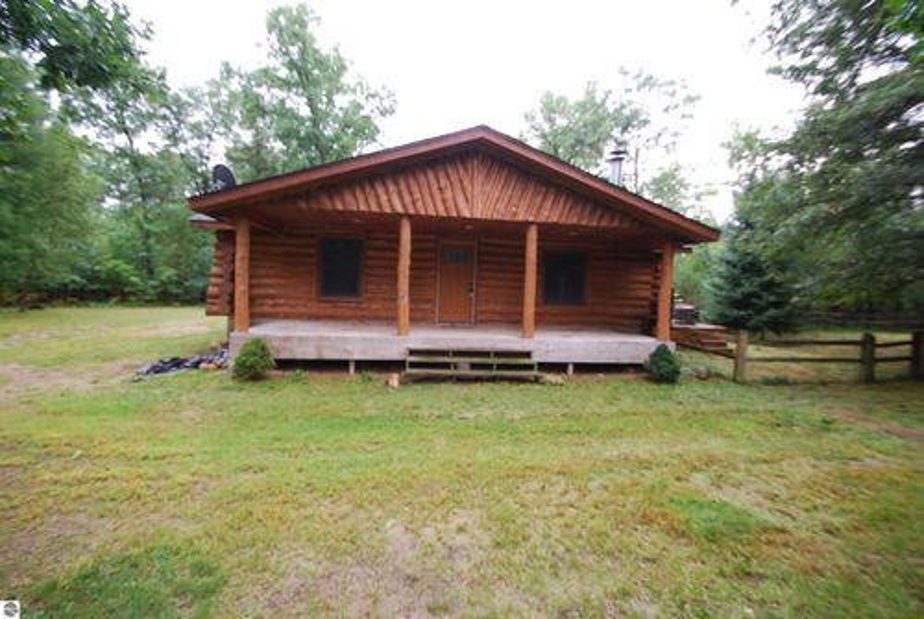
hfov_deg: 100.3
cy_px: 310
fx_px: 386
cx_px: 462
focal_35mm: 15
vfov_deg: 77.5
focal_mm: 10
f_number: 4
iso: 200
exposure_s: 1/60
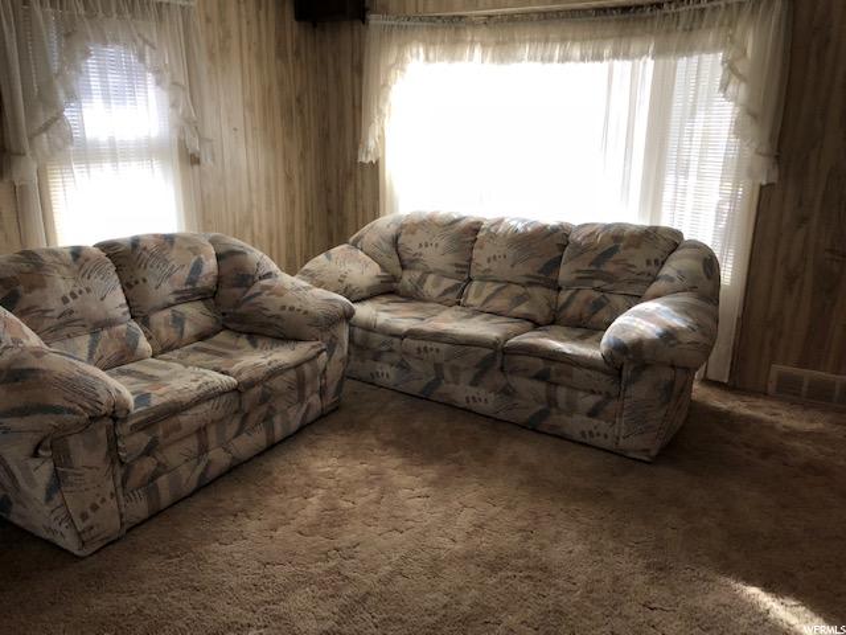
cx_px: 423
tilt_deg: -14.3
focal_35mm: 28
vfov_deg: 49.7
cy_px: 318
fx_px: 684
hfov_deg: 63.4
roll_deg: -0.3
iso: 40
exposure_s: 1/30
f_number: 1.8
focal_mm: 3.99
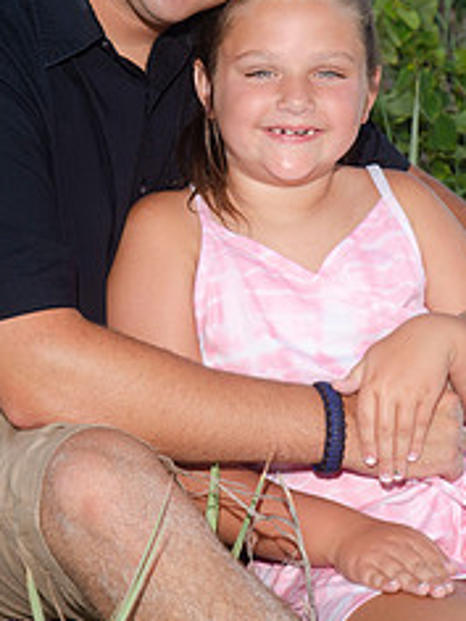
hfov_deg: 9.8
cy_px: 116
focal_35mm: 151
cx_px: 216
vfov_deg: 13.0
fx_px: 2710
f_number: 5.6
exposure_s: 1/250
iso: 100
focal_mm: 55
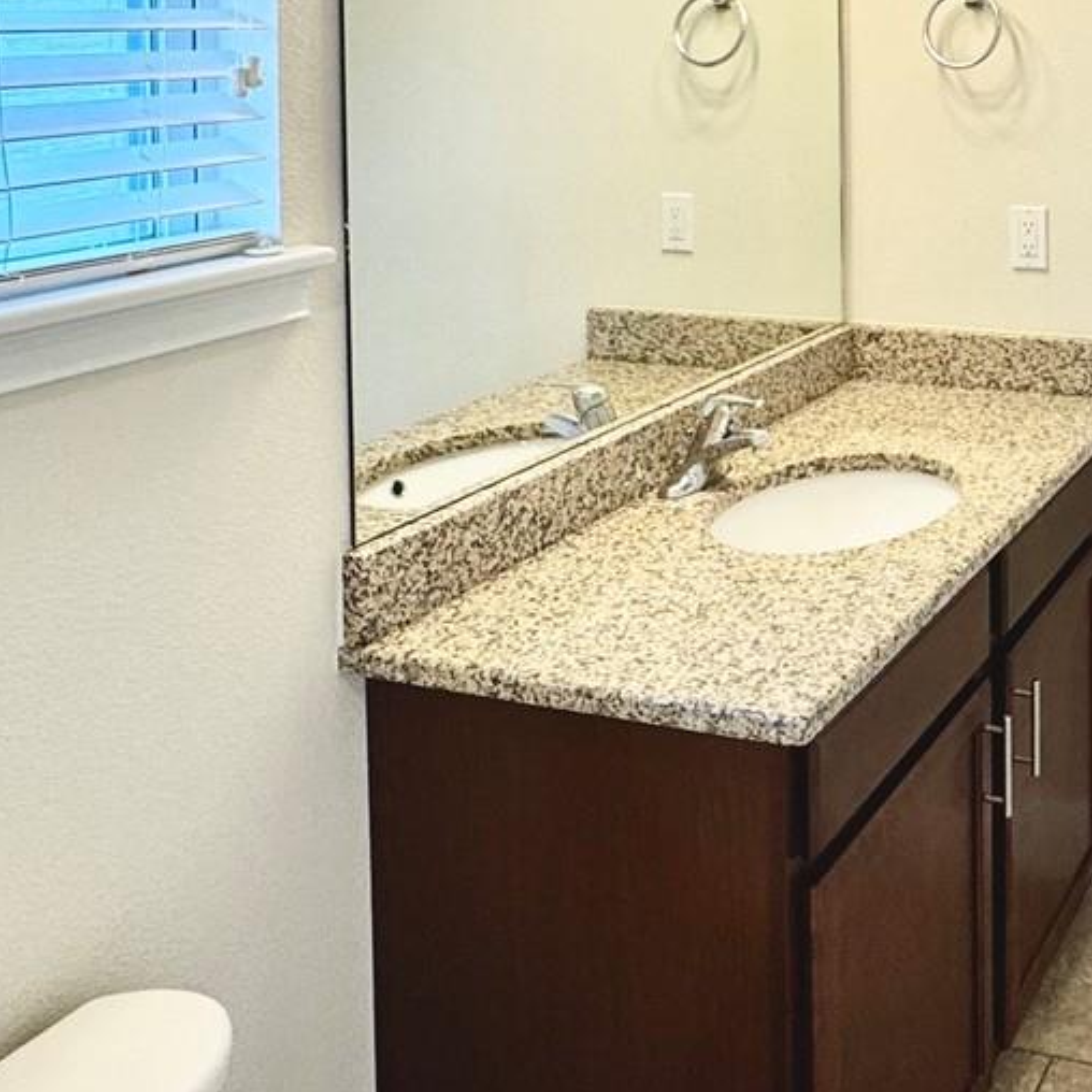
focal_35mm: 39
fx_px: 1392
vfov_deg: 38.8
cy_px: 47
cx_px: 1126
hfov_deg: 37.6
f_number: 2.2
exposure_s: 1/120
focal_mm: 2.22
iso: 100
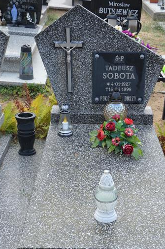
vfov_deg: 32.8
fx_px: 420
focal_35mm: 61
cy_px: 146
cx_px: 99
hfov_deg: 22.2
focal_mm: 32
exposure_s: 1/125
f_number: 5.6
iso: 180
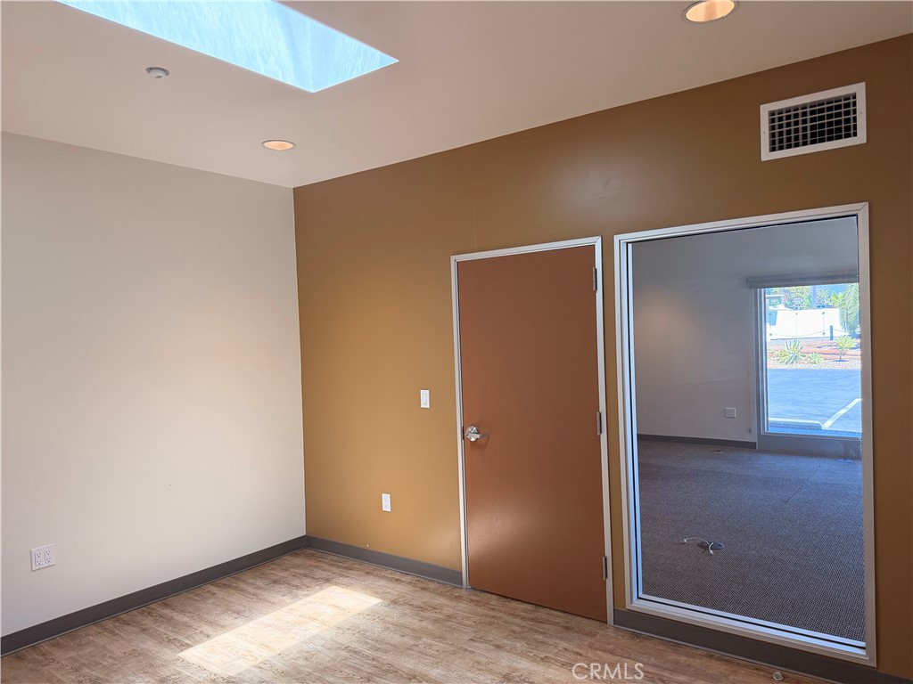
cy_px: 342
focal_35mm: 24
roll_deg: +1.6
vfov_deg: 56.8
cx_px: 456
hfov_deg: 71.6
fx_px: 633
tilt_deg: -2.6
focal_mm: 6.76
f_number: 1.78
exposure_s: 1/301
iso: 200
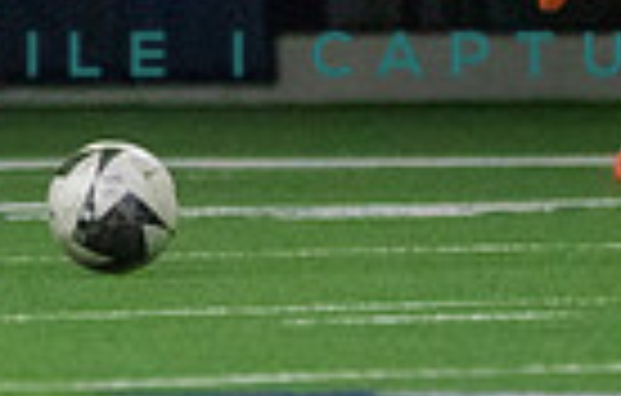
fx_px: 36239
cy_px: -232
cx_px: -237
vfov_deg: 0.6
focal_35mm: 2129
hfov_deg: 1.0
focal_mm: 400
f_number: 5.6
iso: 16000
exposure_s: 1/1000
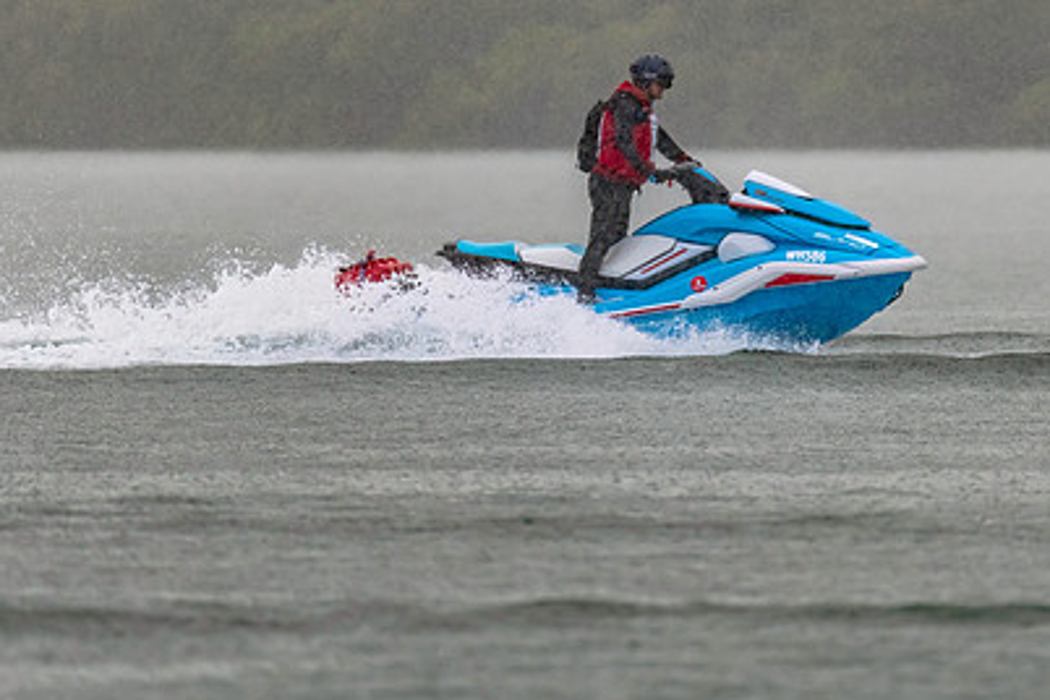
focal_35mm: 962
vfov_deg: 1.4
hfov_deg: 2.1
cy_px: 210
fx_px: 28056
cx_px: 669
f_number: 6.3
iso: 800
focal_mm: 600
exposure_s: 1/800
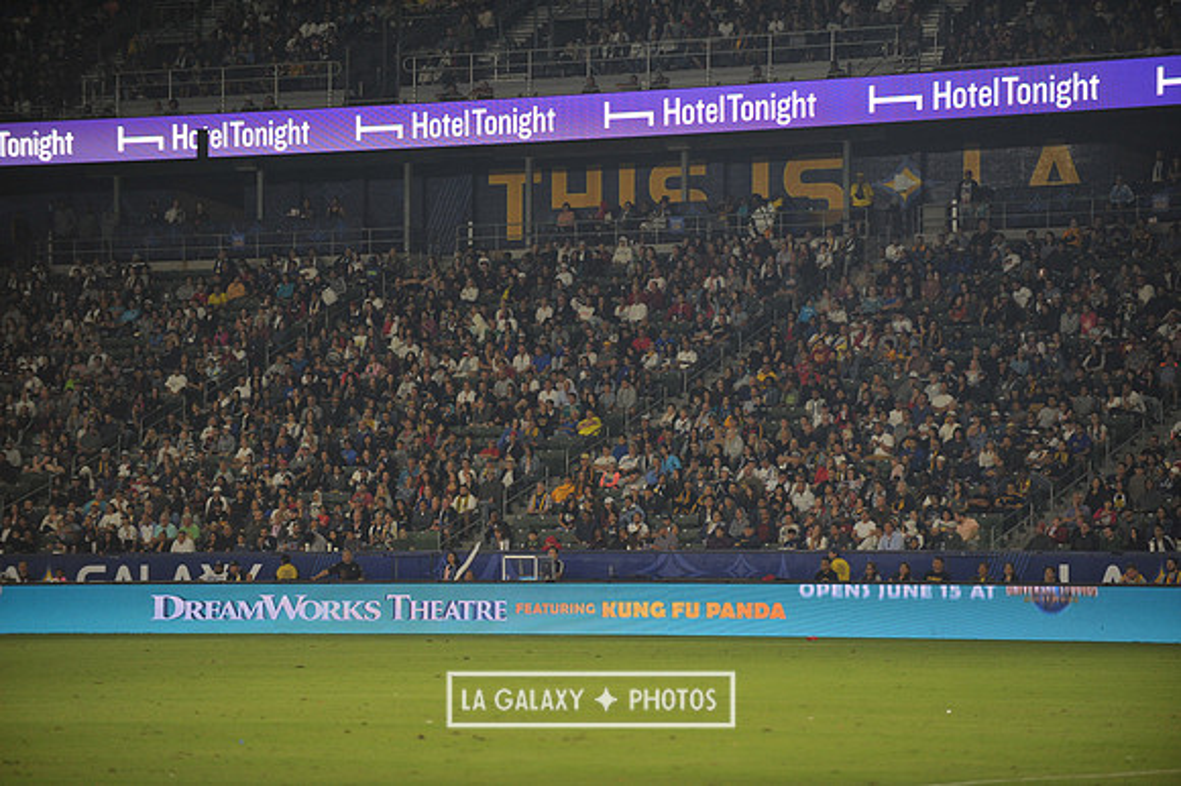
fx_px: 5082
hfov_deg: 13.3
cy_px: 393
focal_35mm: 155
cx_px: 590
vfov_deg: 8.8
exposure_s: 1/1000
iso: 1250
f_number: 2.8
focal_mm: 155
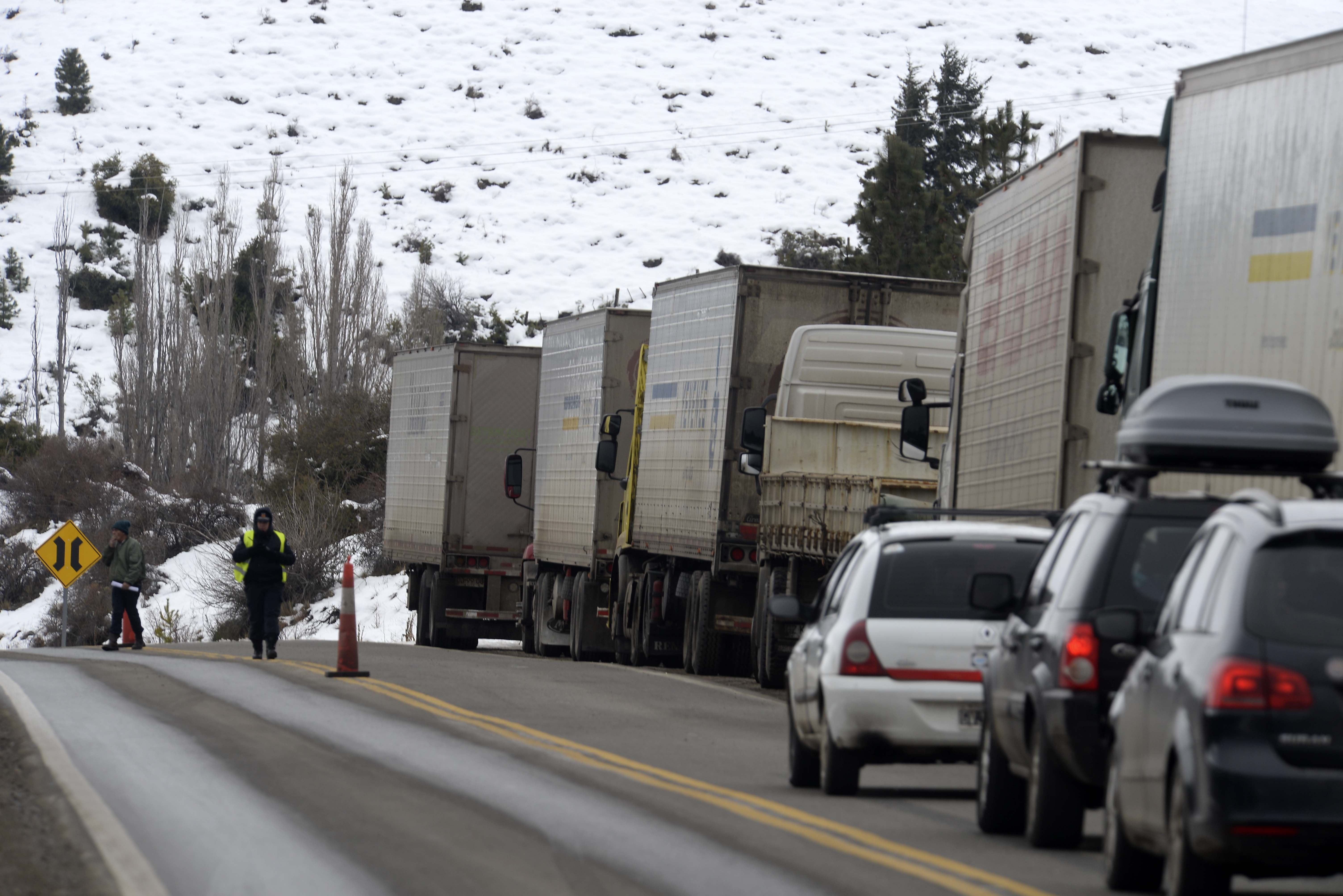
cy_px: 448
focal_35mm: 360
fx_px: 13434
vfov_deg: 3.8
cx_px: 672
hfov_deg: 5.7
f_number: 10
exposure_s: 1/200
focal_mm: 360
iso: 200
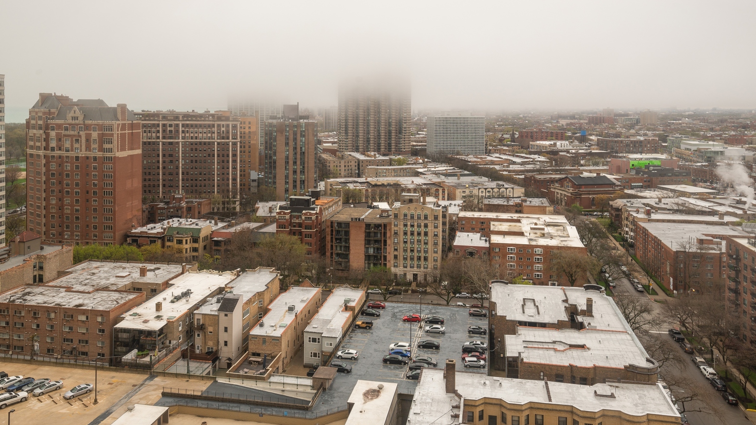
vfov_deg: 44.1
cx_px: 379
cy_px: 259
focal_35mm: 26
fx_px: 521
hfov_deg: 71.9
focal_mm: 24
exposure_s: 1/160
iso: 200
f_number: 8
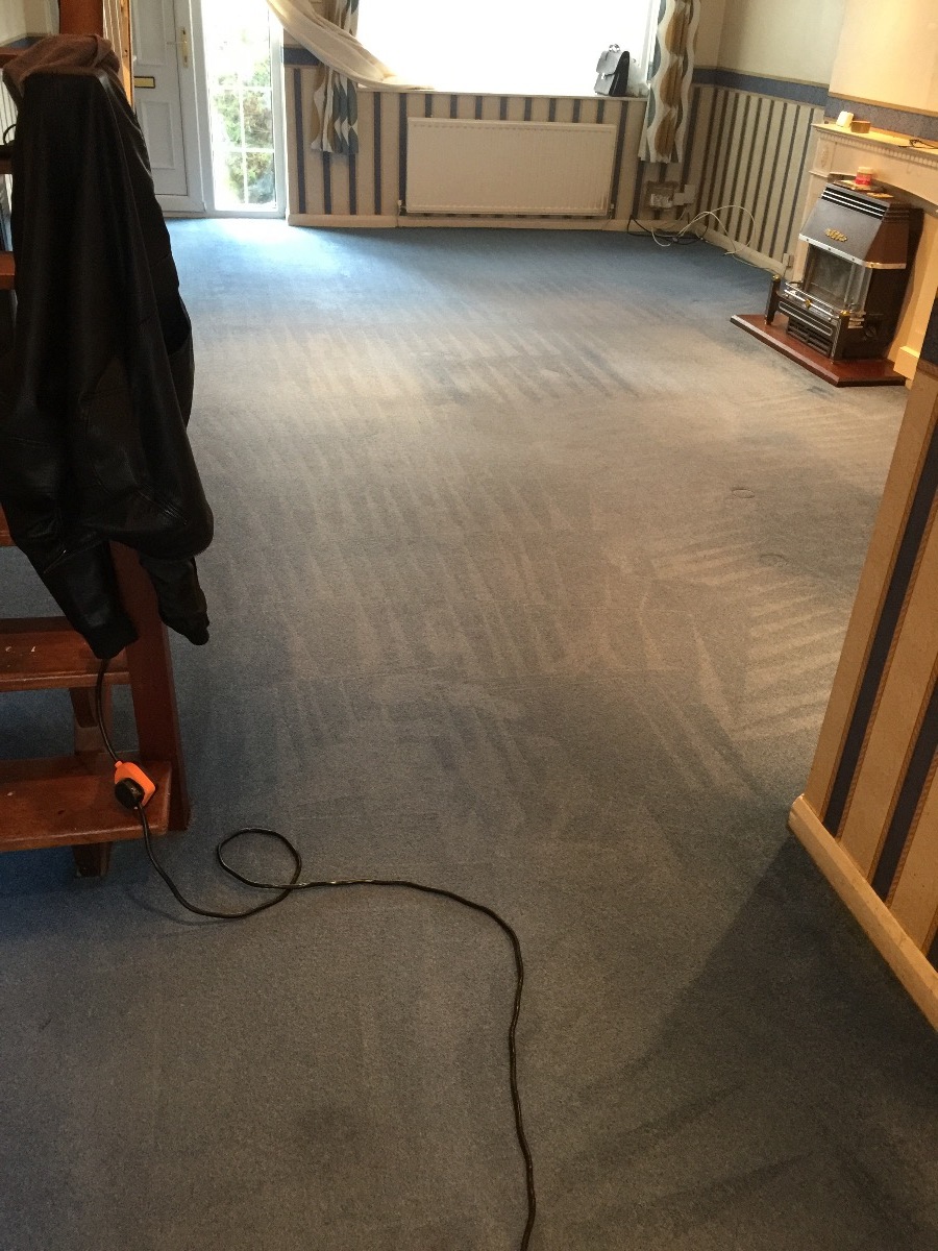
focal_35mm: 29
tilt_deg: -31.9
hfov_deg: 48.2
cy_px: 626
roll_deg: -4.2
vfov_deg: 61.7
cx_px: 469
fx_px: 1048
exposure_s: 1/17
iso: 125
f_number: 2.2
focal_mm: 4.15
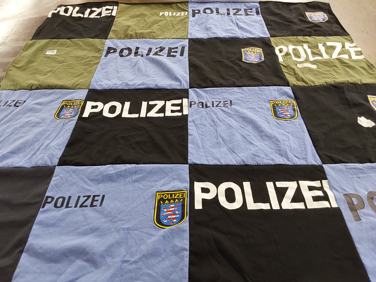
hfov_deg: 63.4
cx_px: 188
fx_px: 304
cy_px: 141
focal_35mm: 28
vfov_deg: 49.7
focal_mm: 2.91
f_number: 1.9
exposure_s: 1/60
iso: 200
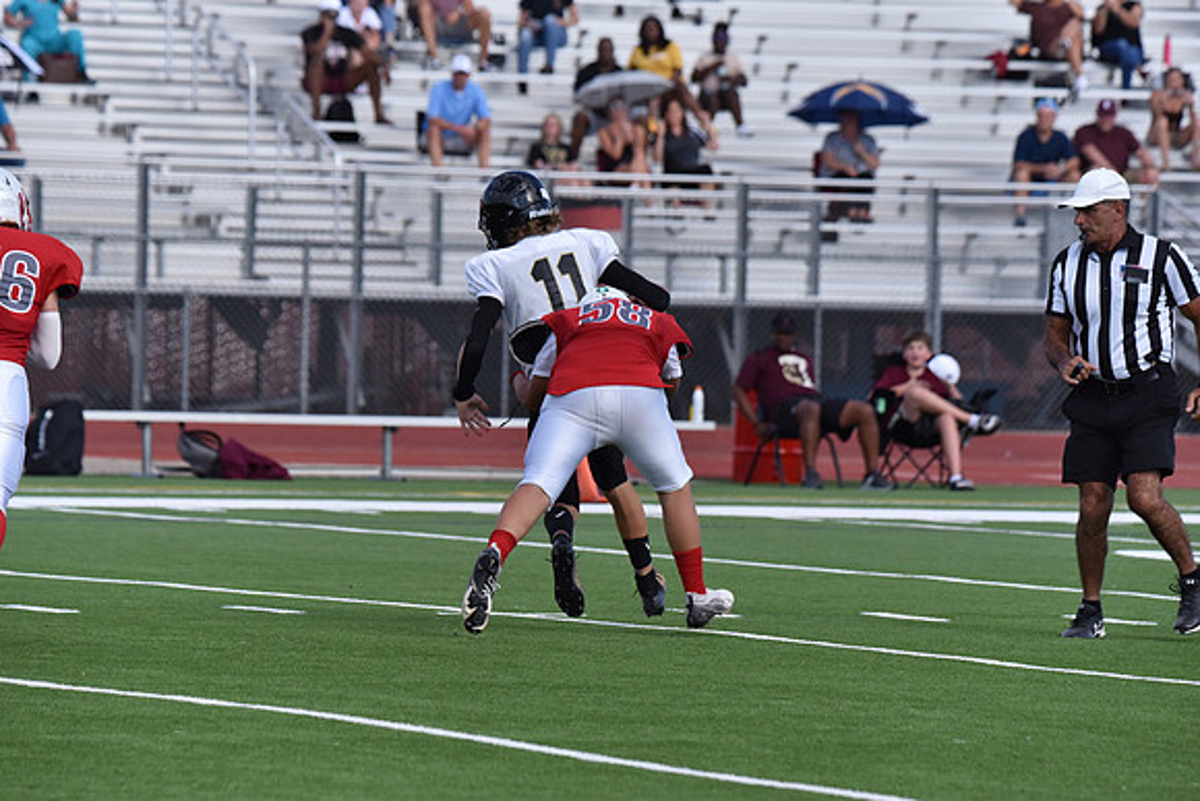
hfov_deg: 6.4
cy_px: 400
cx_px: 600
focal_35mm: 320
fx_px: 10669
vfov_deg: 4.3
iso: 1400
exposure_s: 1/3200
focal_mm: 320
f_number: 8
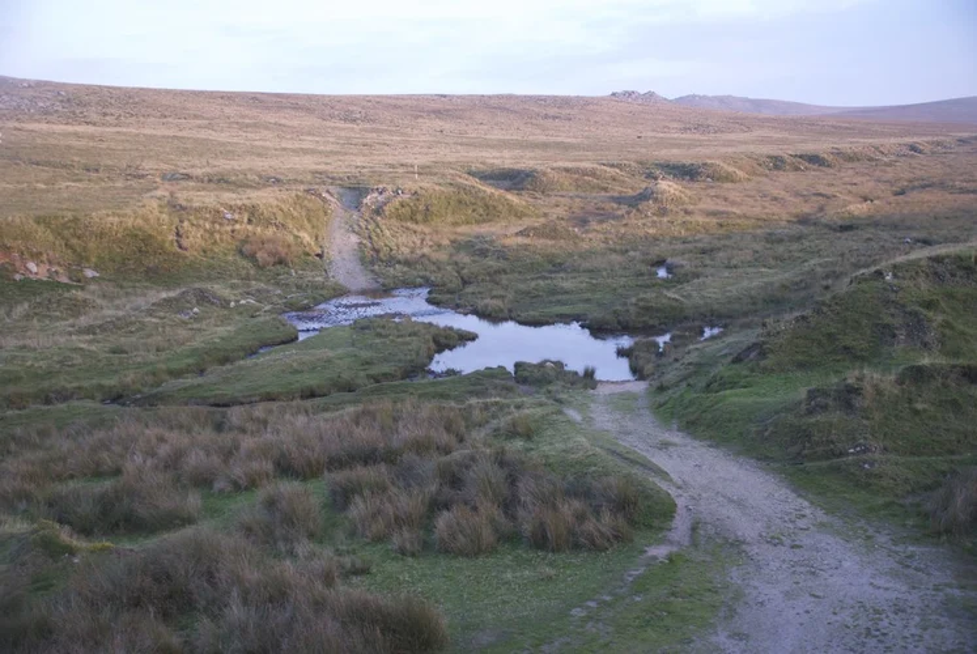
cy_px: 327
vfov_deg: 34.3
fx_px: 1060
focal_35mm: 39
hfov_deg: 49.5
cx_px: 488
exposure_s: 1/60
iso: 250
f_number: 4
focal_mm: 26
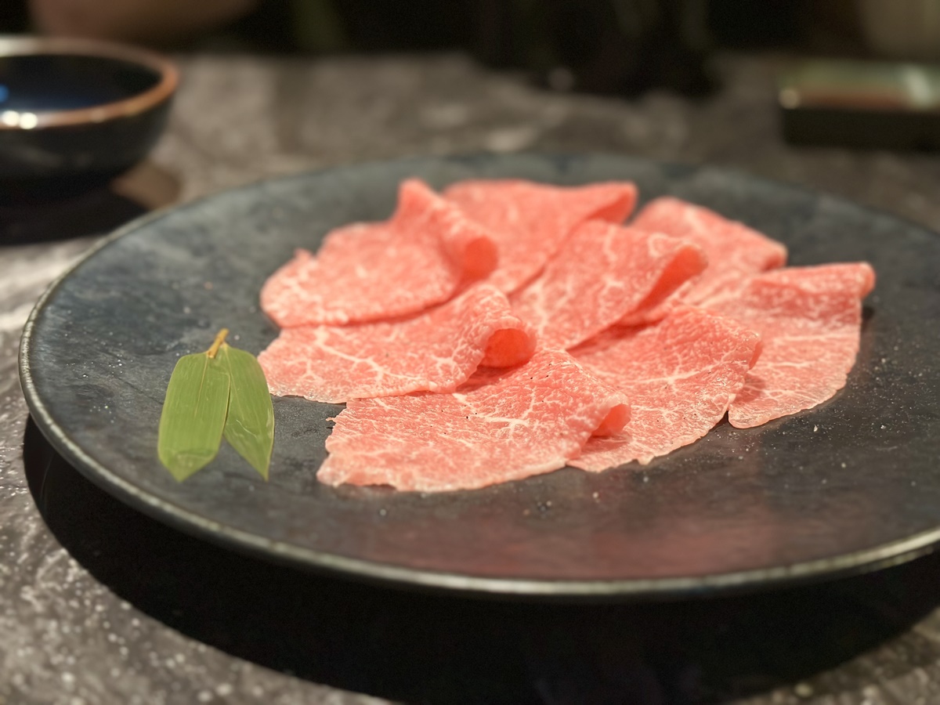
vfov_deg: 30.3
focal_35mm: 48
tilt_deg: -25.8
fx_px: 1303
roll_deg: -0.9
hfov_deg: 39.7
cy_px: 352
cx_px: 470
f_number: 1.78
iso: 250
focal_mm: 6.86
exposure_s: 1/40
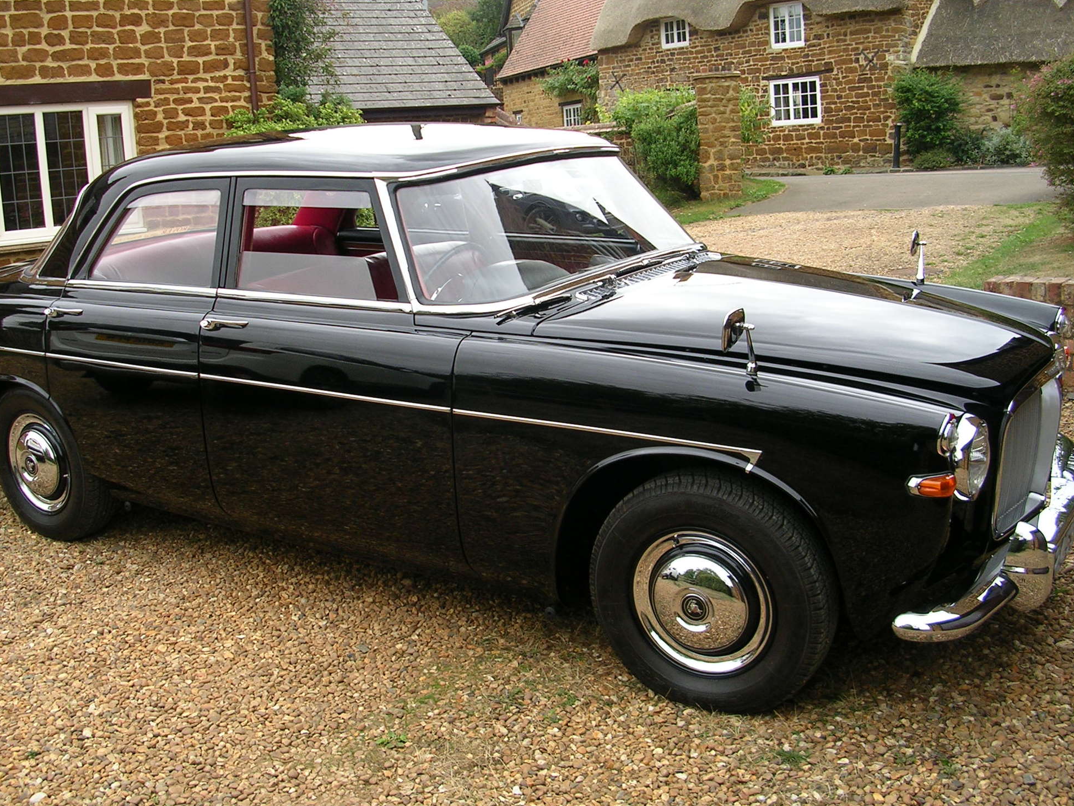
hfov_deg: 47.9
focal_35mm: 39
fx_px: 1210
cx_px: 531
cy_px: 411
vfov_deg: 36.8
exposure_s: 1/272
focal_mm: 5.8
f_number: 2.8
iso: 50
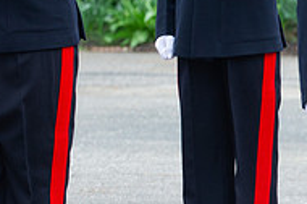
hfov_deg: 3.2
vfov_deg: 2.1
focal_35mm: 642
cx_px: 8
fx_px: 5466
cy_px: -112
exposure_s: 1/250
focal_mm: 200
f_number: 6.3
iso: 640
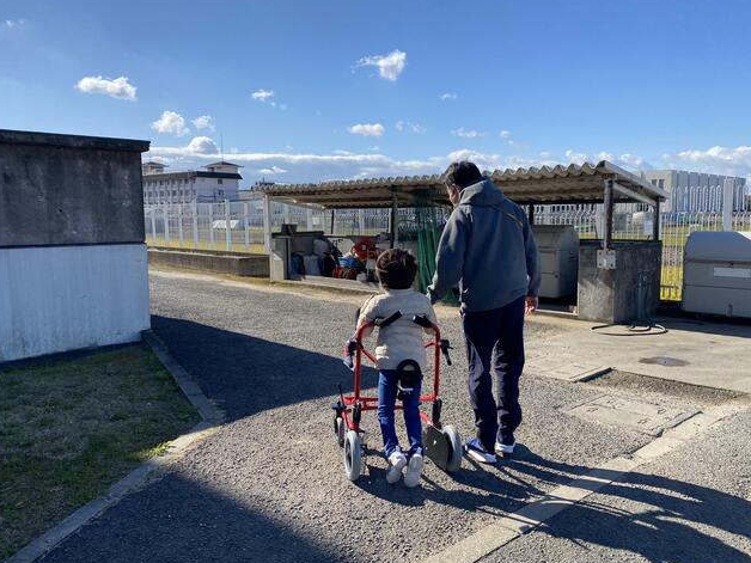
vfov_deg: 48.2
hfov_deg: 61.6
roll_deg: +0.2
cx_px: 386
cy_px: 278
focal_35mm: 29
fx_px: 629
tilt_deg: -9.9
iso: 32
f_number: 1.8
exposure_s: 1/2755
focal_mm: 4.25
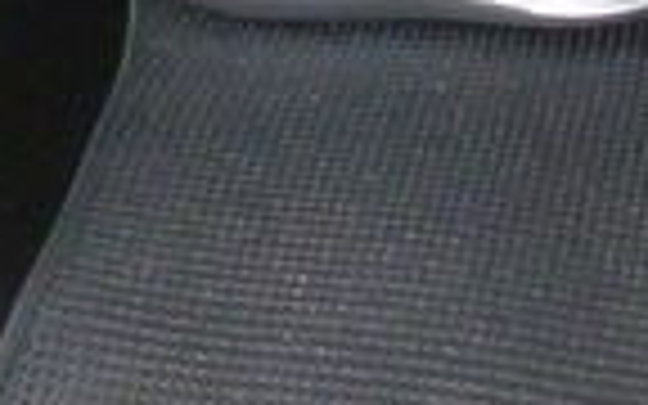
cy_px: -846
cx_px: 477
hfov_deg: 10.2
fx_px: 3638
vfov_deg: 5.9
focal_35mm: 206
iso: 400
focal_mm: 5
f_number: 3.1
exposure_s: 1/60
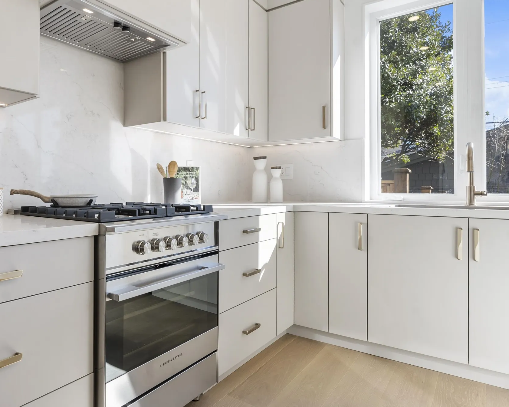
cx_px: 127
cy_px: 201
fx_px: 377
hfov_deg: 64.0
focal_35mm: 25
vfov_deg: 56.7
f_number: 9
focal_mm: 14.6
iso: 100
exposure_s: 1/10
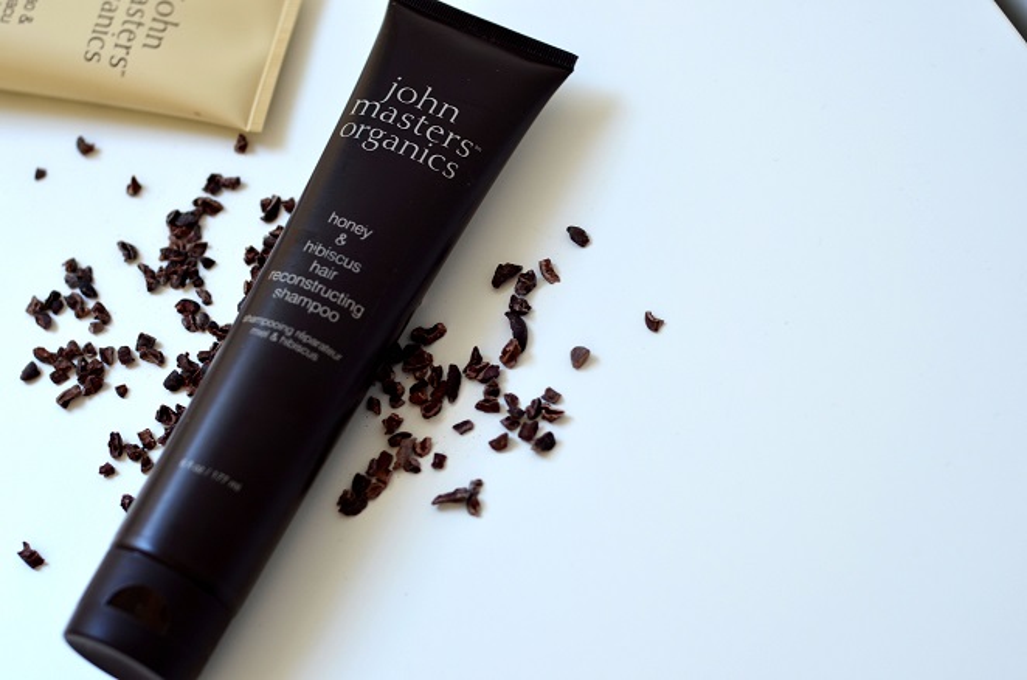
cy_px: 340
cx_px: 514
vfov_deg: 18.1
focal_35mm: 75
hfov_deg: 27.1
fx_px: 2134
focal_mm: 50
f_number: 2.8
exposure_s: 1/60
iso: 200
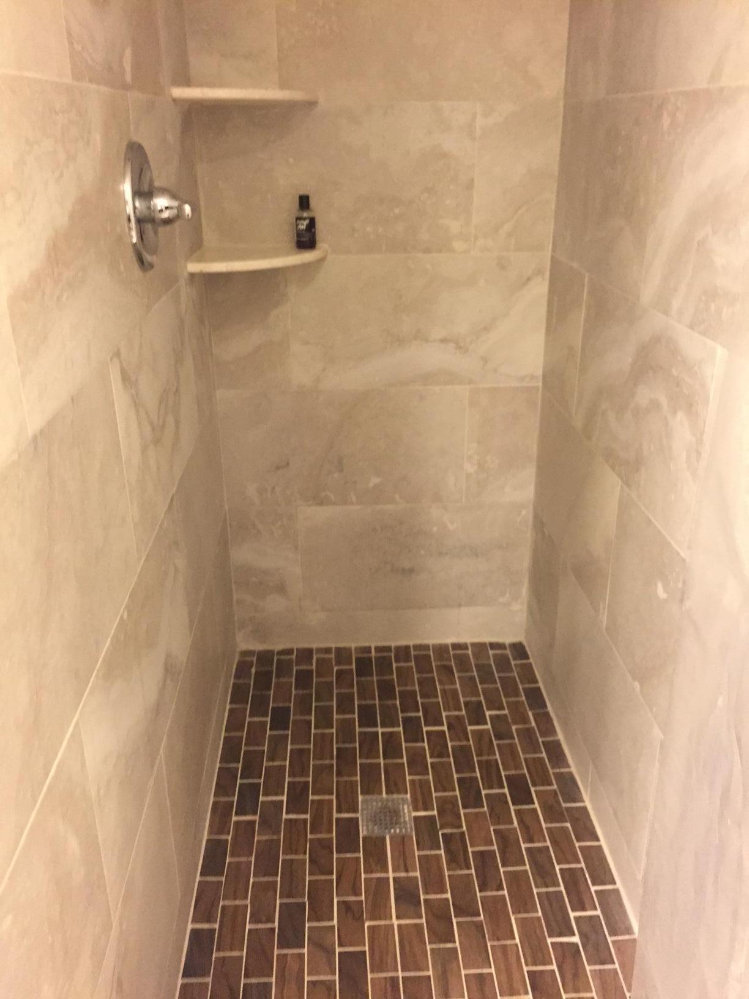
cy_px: 500
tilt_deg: -23.3
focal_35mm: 29
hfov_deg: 48.2
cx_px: 374
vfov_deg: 61.7
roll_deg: +0.2
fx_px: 837
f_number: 2.2
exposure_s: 1/24
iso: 250
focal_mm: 4.15
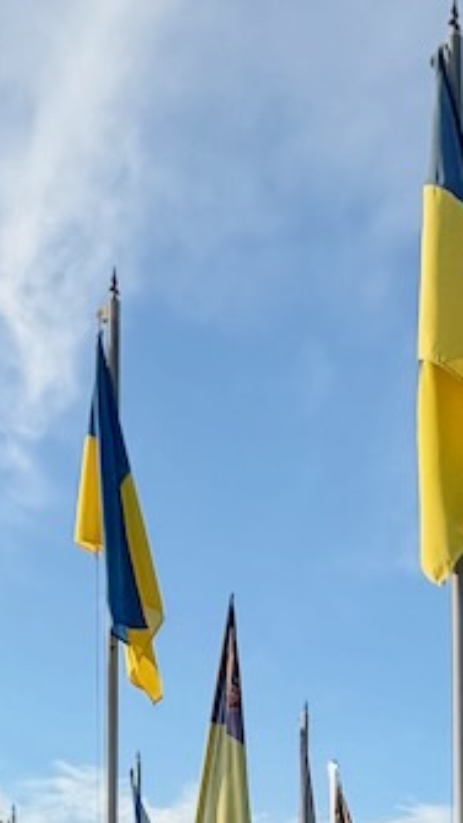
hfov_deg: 16.5
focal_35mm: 73
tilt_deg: -0.1
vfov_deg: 24.1
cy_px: 1163
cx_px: 241
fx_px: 1592
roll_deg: -0.2
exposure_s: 1/679
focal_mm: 2.22
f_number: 2.2
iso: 40
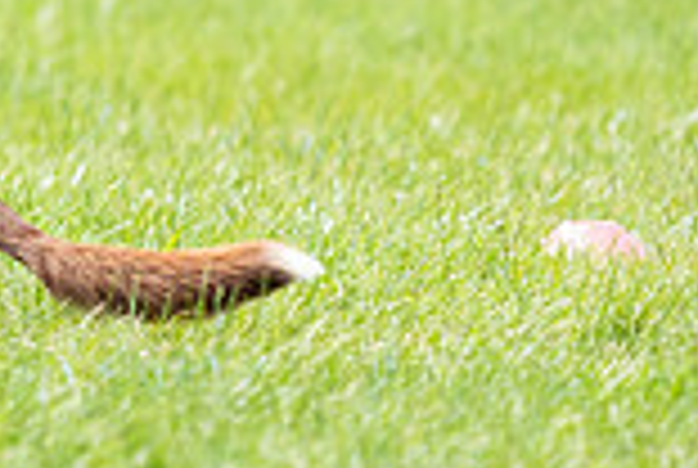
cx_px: -432
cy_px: -182
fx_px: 19581
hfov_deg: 2.0
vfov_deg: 1.4
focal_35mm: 1008
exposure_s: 1/3200
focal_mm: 270
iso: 1600
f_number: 5.6
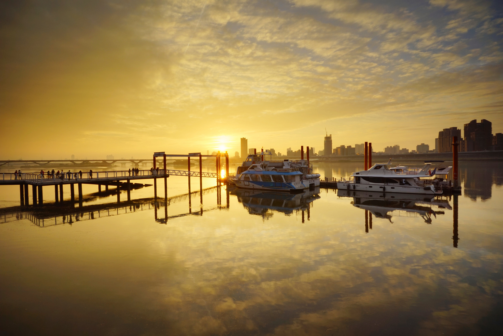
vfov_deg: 67.4
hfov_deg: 90.0
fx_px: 252
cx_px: 252
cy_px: 168
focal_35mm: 18
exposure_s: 1/15
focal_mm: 18
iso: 100
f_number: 22
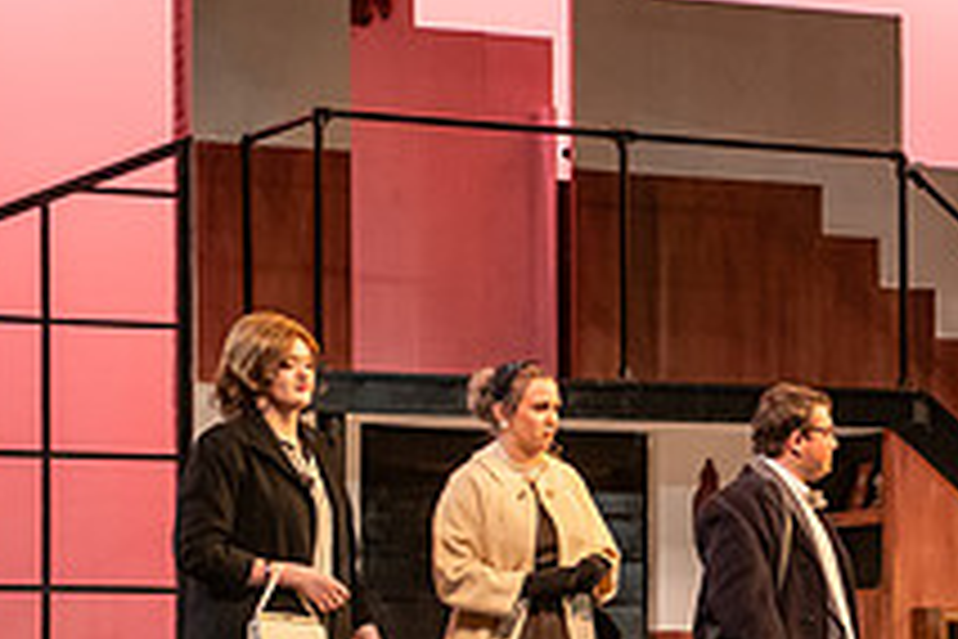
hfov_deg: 13.4
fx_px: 3991
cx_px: 1057
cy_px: 632
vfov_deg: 9.1
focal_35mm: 150
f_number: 3.2
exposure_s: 1/200
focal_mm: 55
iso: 2500
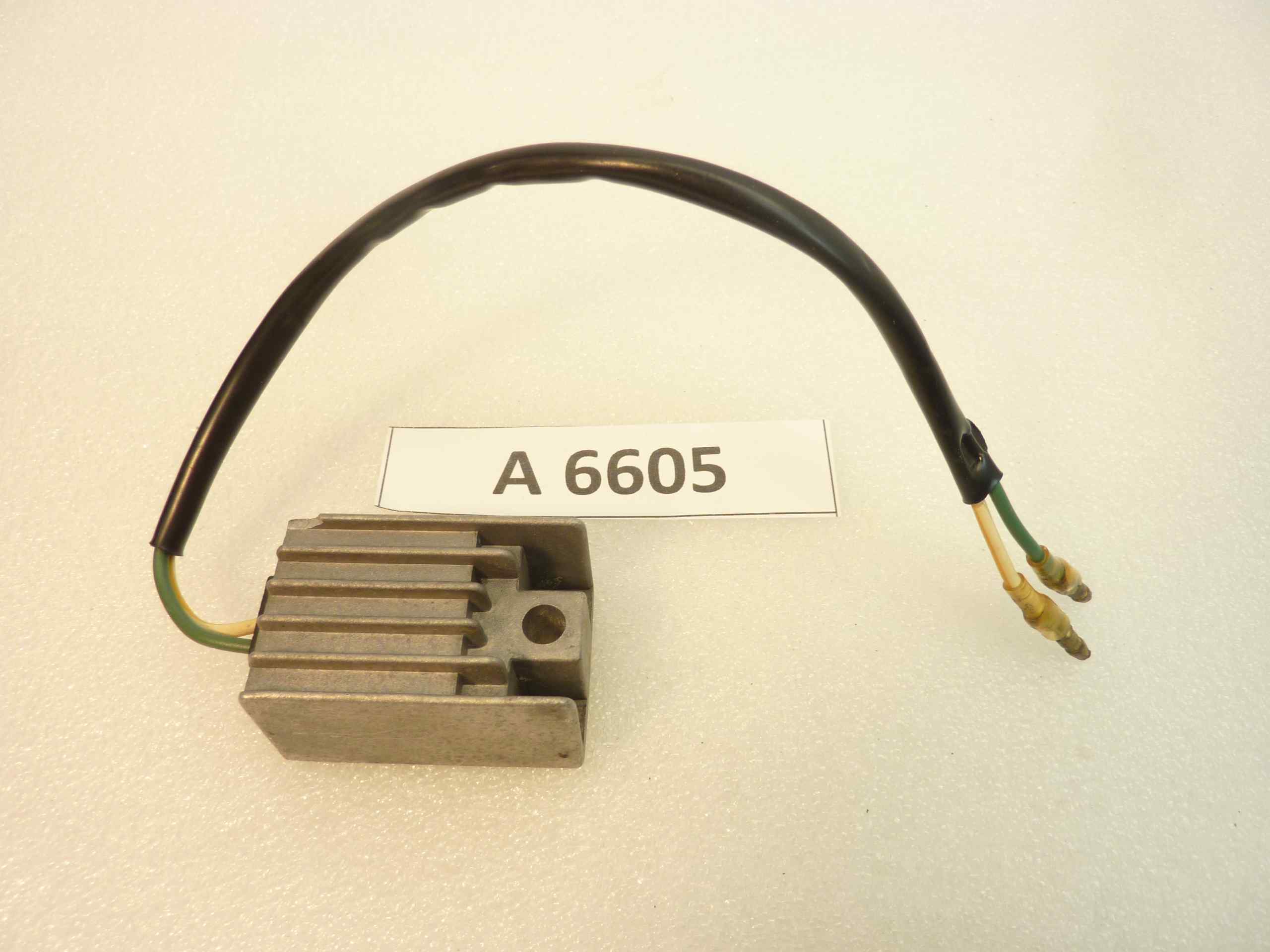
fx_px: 917
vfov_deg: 54.9
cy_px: 476
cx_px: 635
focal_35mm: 25
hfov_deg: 69.4
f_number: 3.3
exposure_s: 1/30
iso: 80
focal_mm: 4.1
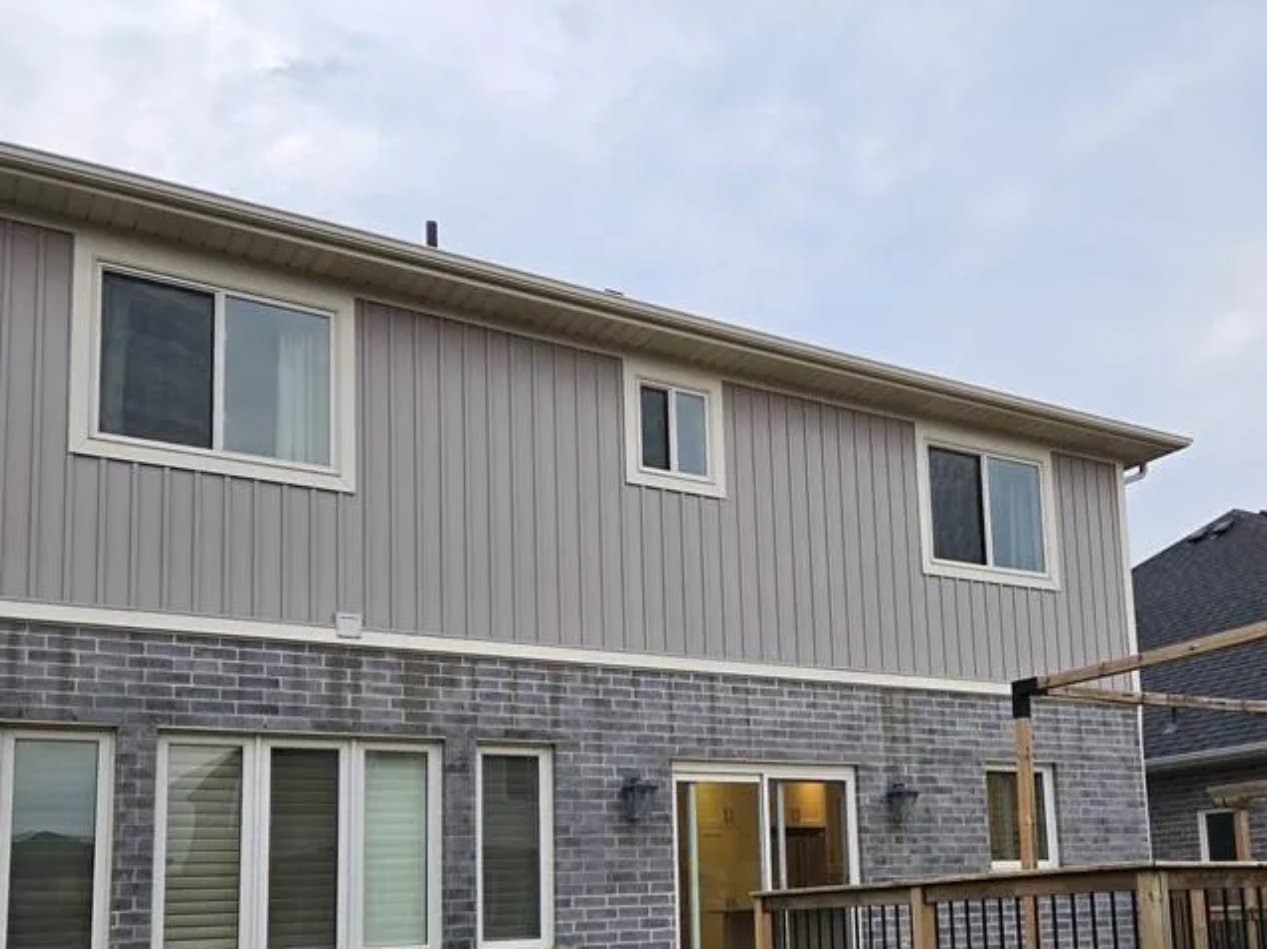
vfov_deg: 37.5
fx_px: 1353
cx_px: 827
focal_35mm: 37
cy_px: 730
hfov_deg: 49.4
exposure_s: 1/180
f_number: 1.8
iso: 40
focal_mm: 5.4
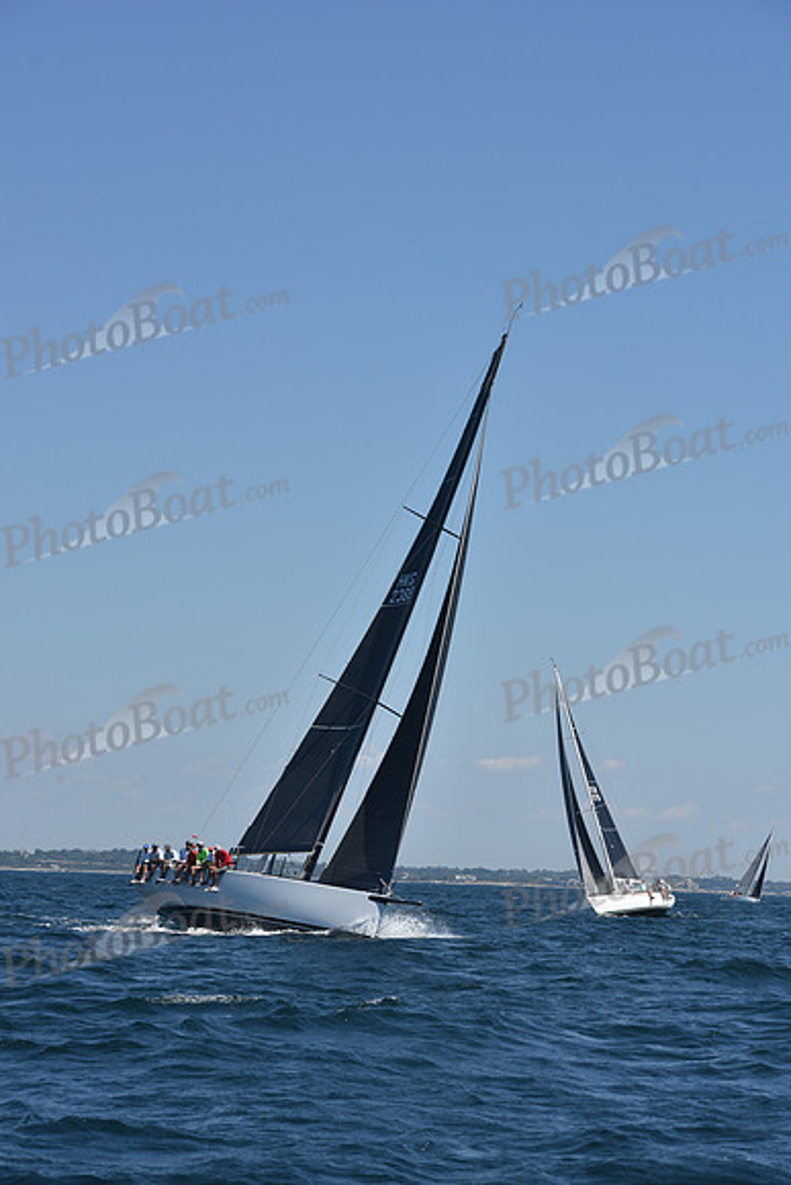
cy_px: 592
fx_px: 3294
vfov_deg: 20.4
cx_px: 396
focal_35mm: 100
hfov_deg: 13.7
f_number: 8
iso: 200
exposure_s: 1/1000
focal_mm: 100
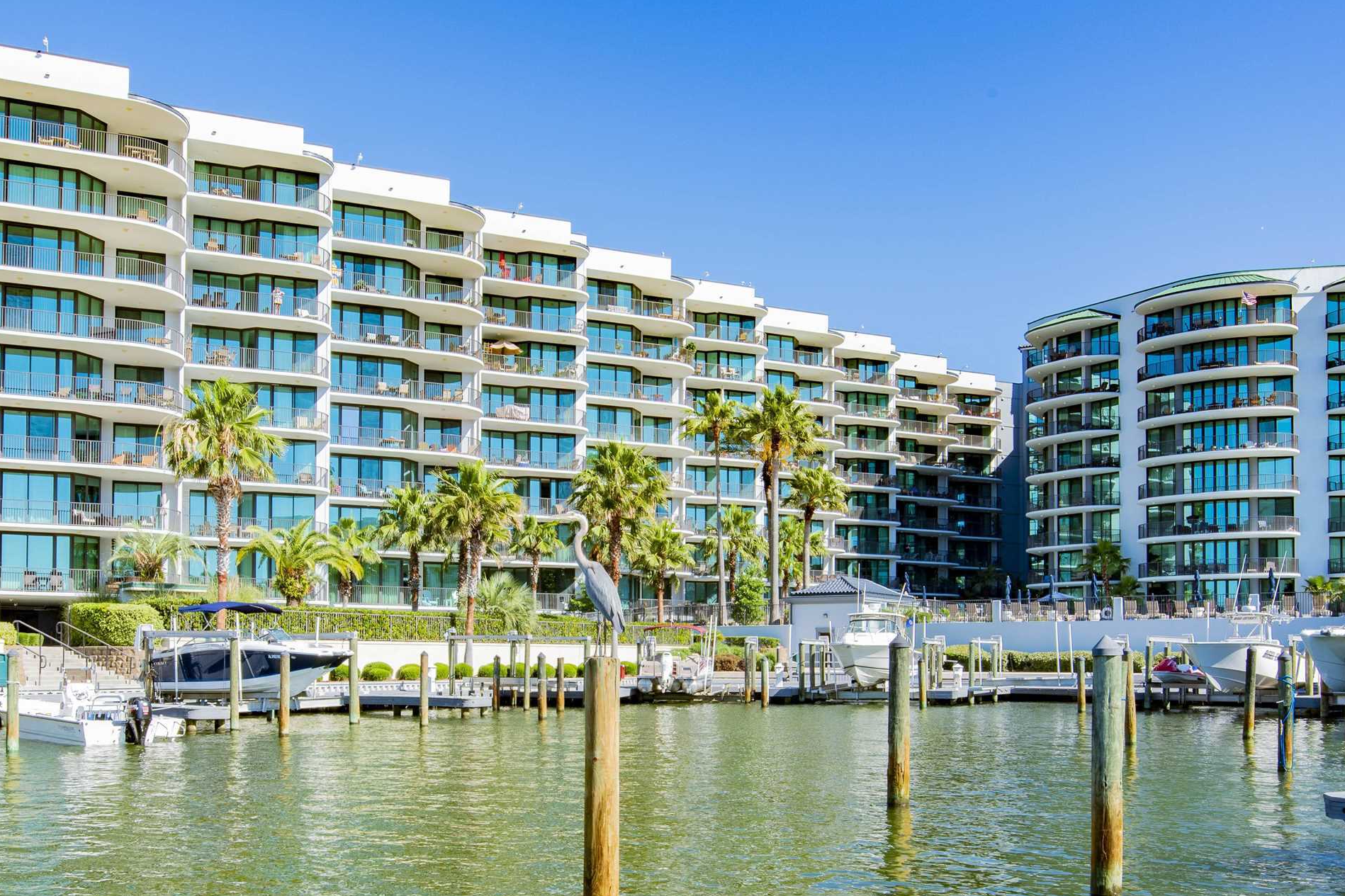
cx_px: 587
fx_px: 1270
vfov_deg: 38.0
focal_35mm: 34
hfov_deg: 55.6
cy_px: 656
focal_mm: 21
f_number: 13
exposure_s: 1/100
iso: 100
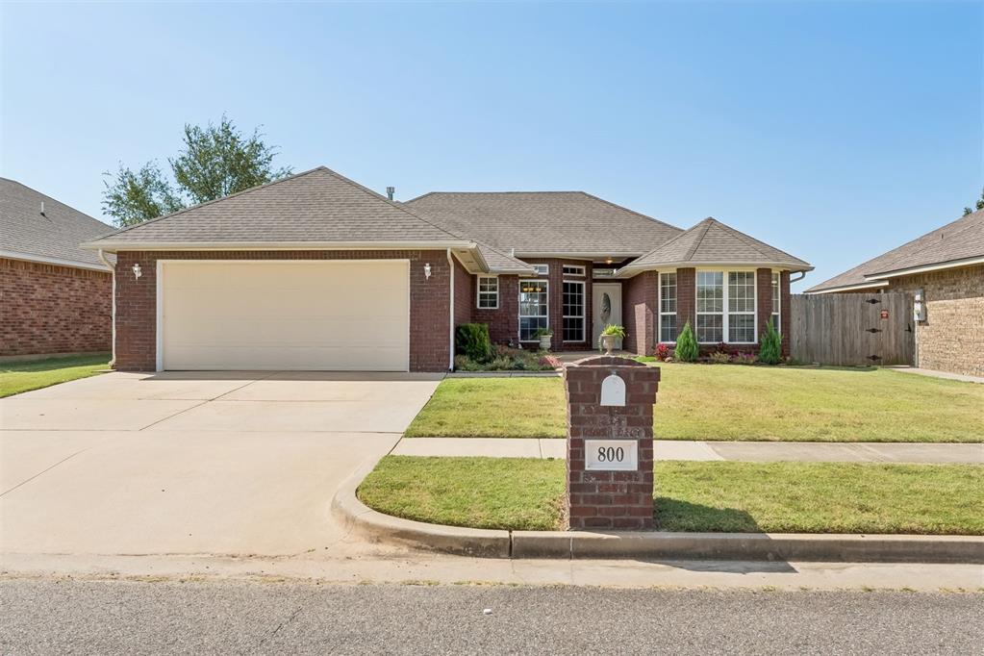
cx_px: 492
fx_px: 820
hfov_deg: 61.9
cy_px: 328
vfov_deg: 43.6
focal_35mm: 30
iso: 200
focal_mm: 20
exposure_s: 1/640
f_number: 8
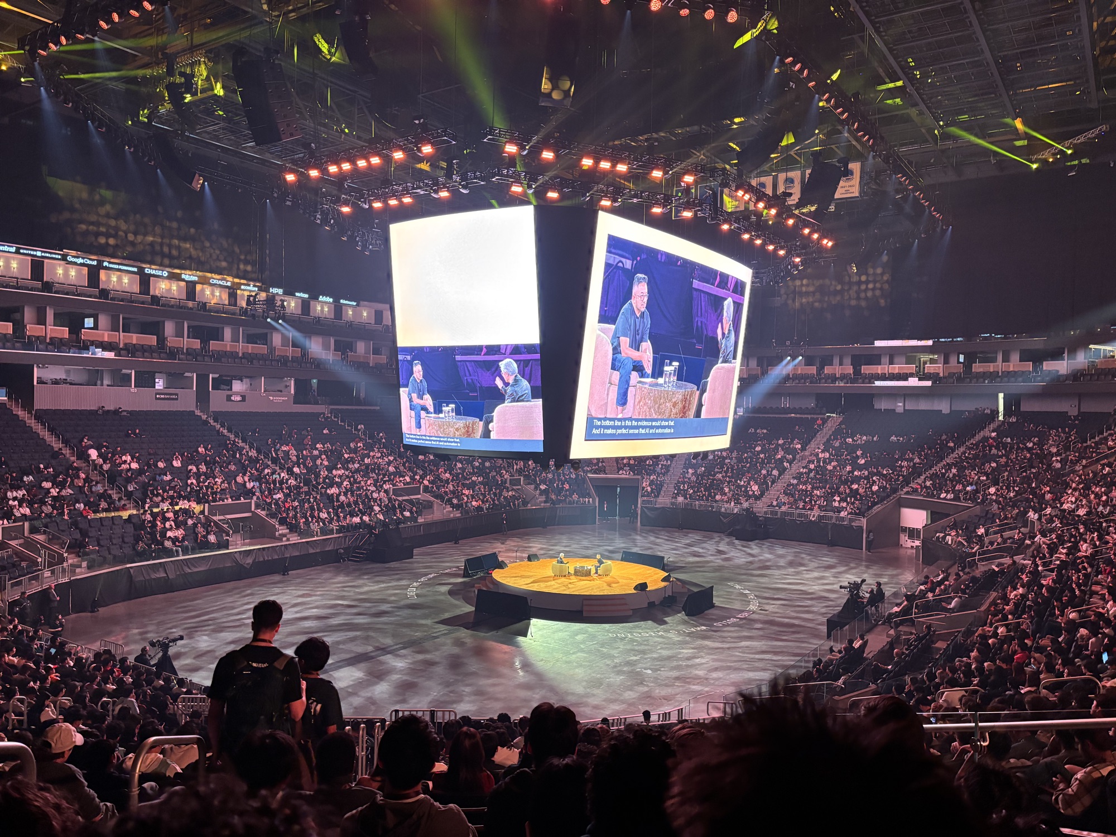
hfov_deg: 67.3
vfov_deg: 53.1
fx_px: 838
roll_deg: -1.5
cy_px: 418
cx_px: 558
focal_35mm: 26
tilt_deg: -1.6
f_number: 1.6
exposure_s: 1/60
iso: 500
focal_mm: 5.96
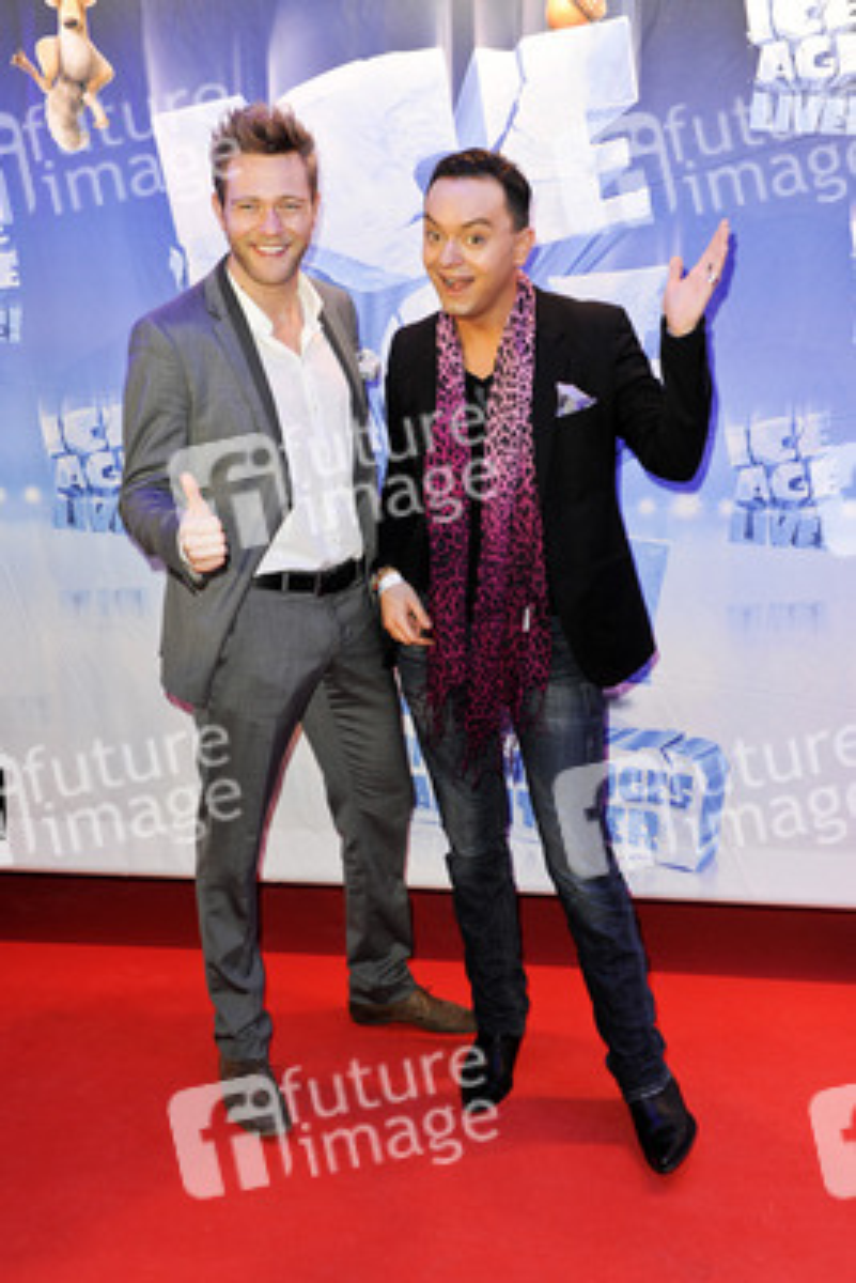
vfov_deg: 50.7
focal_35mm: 38
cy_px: 642
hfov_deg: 35.1
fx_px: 1354
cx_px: 428
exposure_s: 1/160
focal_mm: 38
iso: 1600
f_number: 5.6
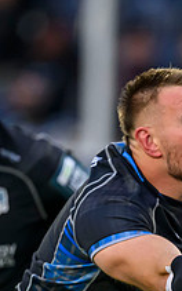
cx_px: 395
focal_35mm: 1863
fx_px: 14775
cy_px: 336
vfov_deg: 1.1
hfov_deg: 0.7
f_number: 3.2
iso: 2000
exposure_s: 1/2000
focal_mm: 400
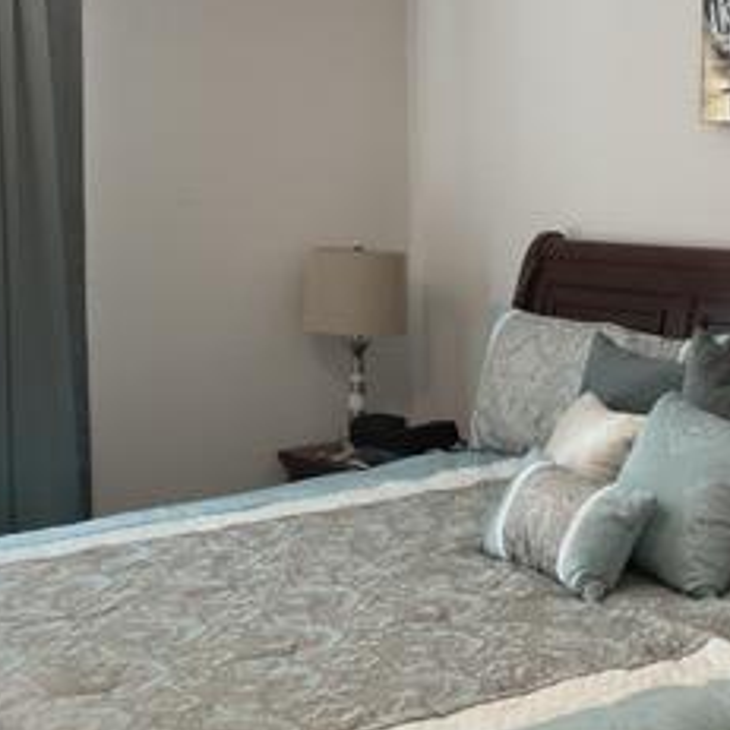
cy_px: 234
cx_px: 405
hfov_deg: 24.3
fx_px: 1694
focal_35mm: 71
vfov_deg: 24.2
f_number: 1.8
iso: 64
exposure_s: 1/60
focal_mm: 3
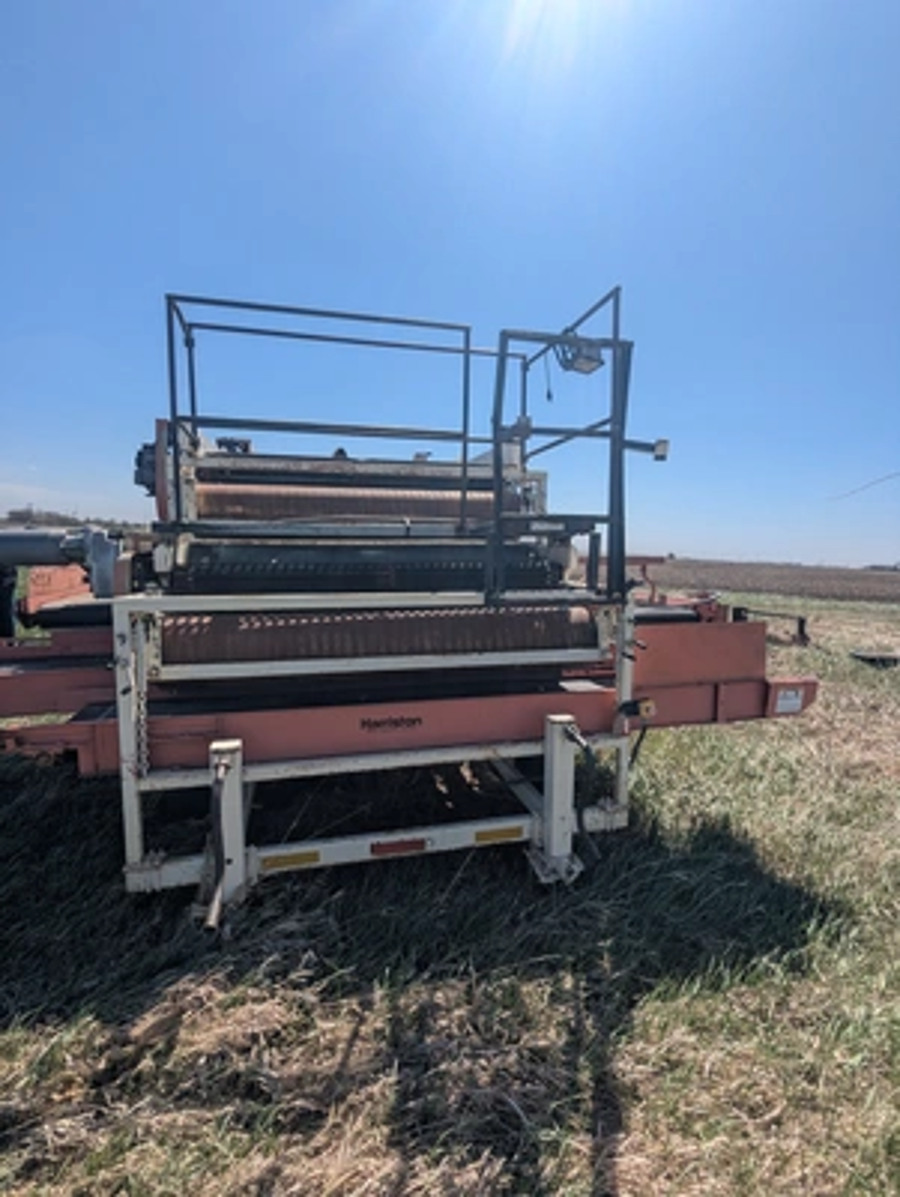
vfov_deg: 94.4
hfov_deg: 78.2
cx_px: 450
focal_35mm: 16
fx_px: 553
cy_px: 598
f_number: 2.2
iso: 45
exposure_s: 1/1832
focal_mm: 2.35
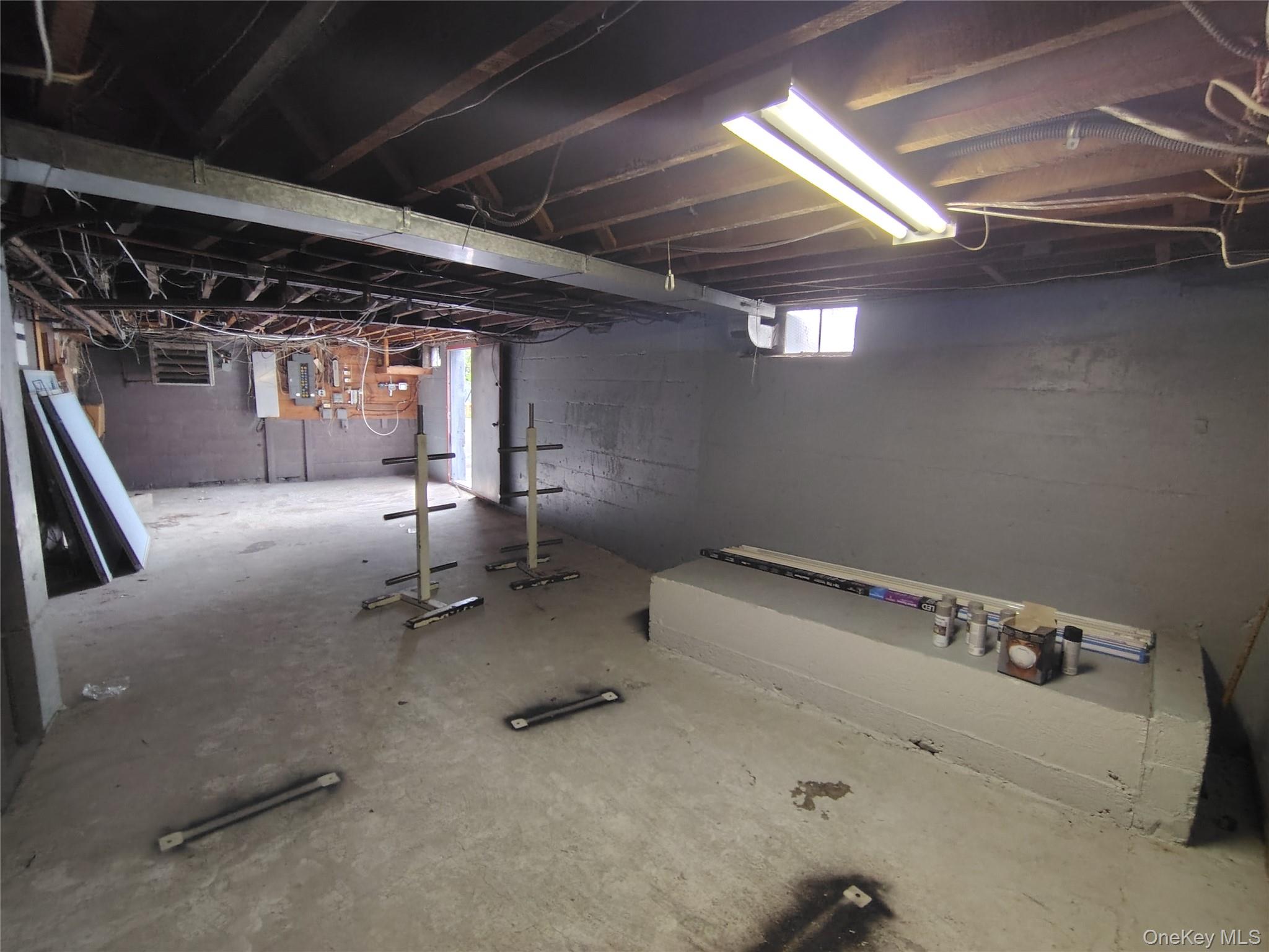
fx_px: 587
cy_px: 476
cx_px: 634
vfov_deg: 78.1
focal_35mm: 16
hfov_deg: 94.5
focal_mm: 2.13
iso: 952
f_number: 2.2
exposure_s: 1/24
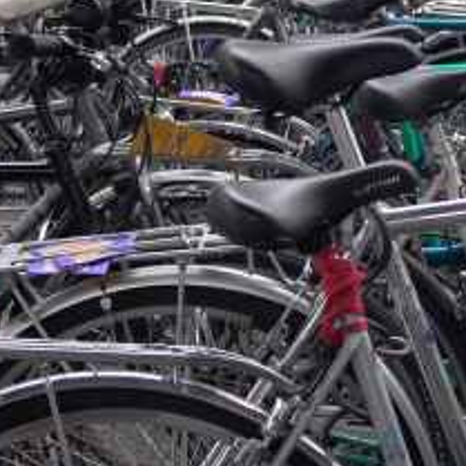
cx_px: 477
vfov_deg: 12.0
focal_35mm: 145
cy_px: 190
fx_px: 2208
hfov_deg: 11.9
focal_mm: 16.5
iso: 100
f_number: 2.37
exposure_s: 1/28.8
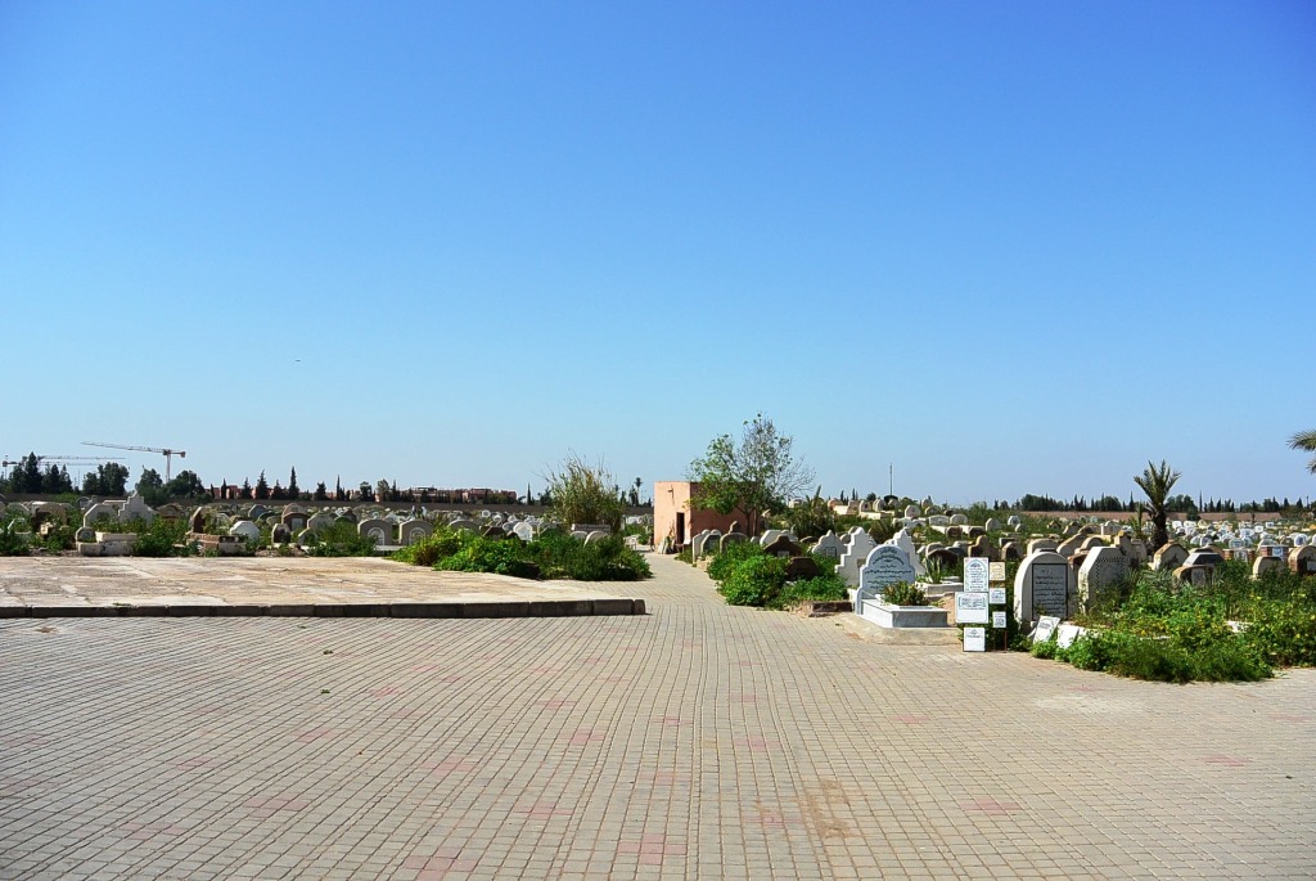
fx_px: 1061
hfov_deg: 63.6
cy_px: 440
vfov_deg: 45.1
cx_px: 658
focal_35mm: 29
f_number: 5
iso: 100
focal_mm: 11
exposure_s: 1/800
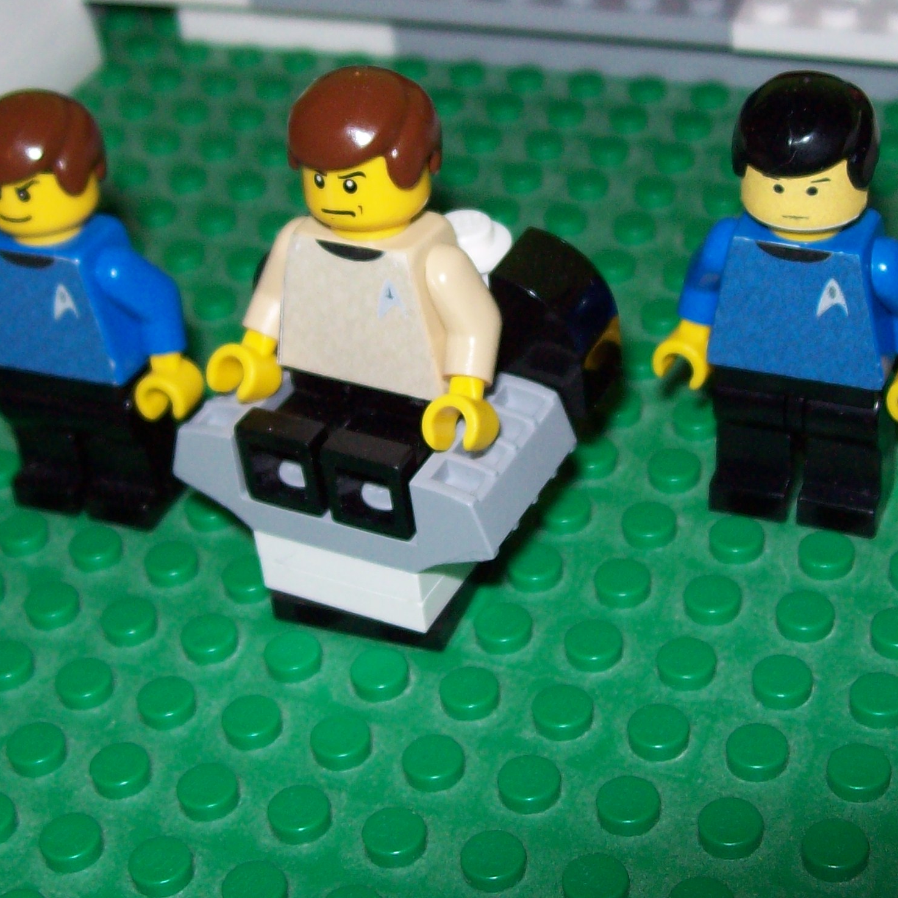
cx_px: 443
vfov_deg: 26.0
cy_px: 333
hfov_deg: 26.1
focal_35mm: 66
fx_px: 1937
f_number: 2.7
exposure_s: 1/64
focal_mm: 6
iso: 80
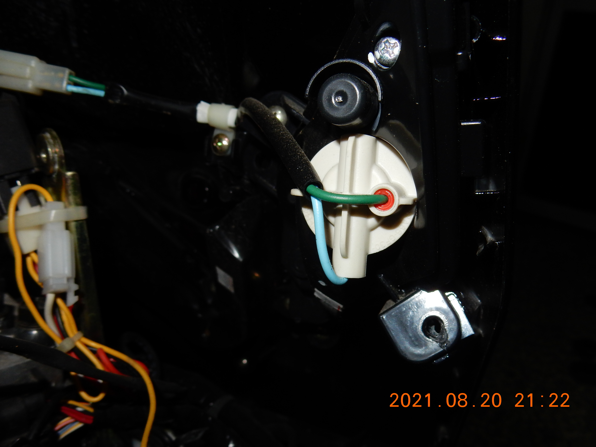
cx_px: 298
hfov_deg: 60.0
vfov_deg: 46.8
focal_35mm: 30
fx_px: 517
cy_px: 224
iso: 200
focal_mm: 5.4
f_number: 4
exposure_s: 1/30
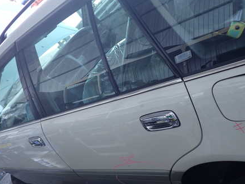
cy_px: 87
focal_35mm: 44
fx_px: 311
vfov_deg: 32.9
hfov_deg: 42.9
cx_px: 117
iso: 125
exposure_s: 1/125
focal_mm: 5.79
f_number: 2.4
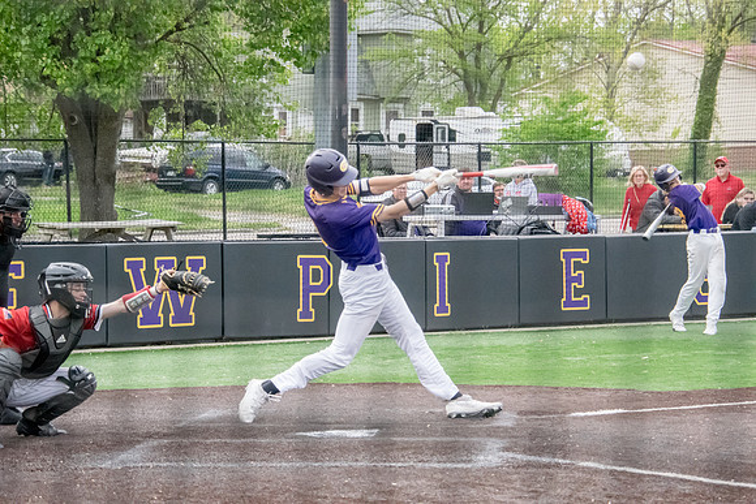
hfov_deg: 17.1
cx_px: 378
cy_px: 252
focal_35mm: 120
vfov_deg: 11.4
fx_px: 2520
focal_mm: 80
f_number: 5
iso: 5000
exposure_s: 1/2500
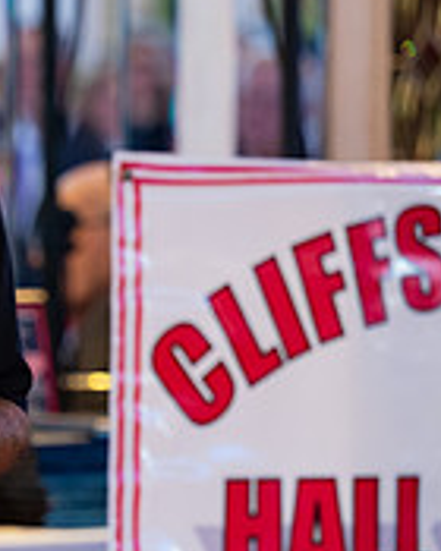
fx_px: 7423
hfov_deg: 3.4
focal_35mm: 455
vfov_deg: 4.3
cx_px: -154
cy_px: 365
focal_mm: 145
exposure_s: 1/125
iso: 1250
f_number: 3.2
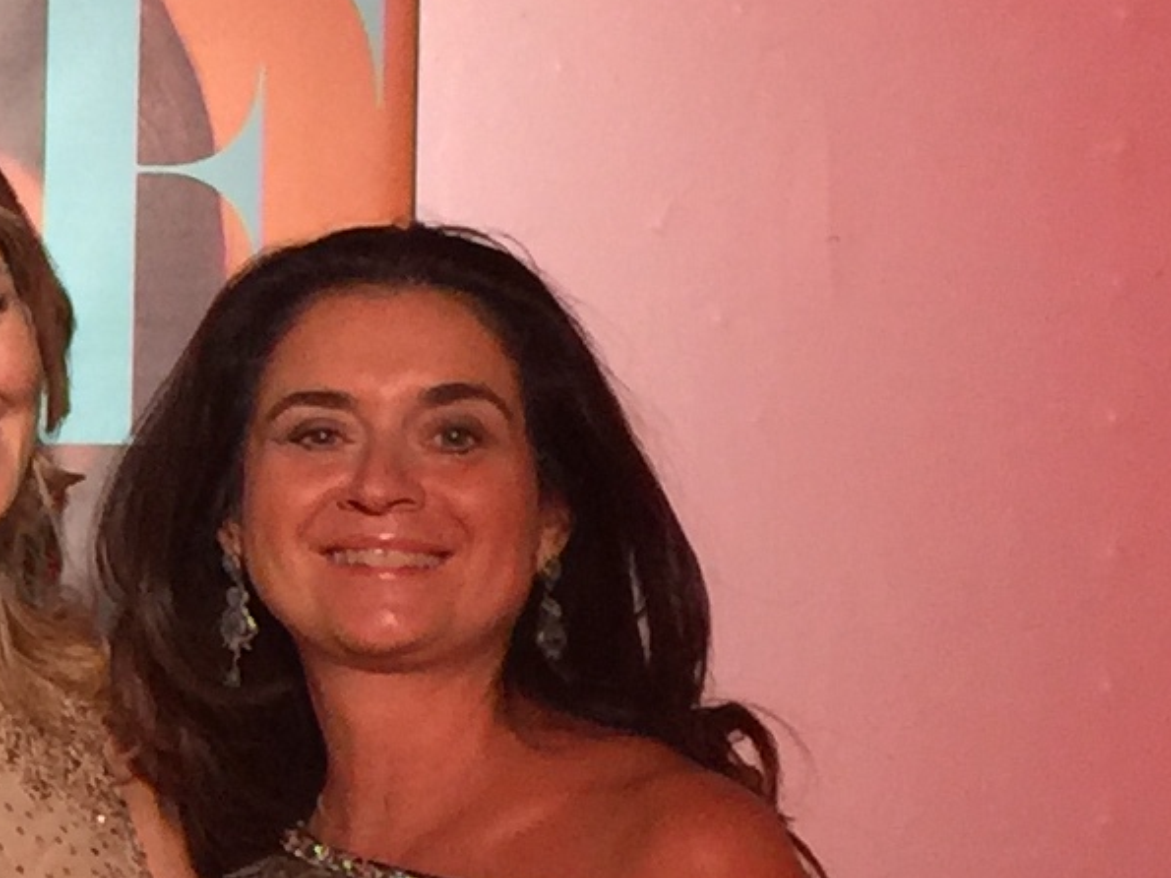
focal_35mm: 159
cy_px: 852
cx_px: -734
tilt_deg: -2.7
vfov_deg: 9.3
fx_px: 5378
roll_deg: -0.7
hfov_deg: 11.7
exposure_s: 1/17
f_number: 2.2
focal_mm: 4.15
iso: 80
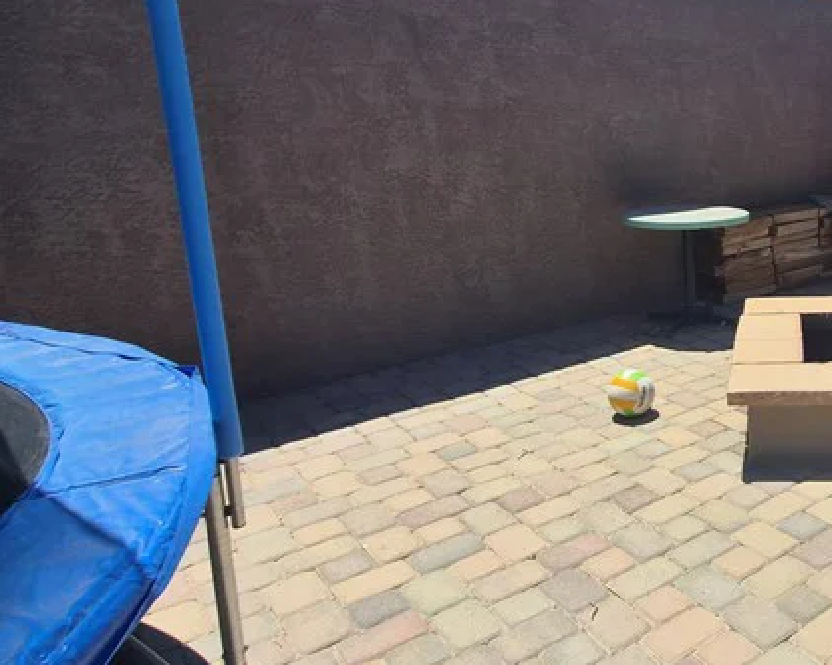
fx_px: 763
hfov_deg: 47.8
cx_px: 824
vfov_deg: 46.5
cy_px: 230
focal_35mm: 31
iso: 25
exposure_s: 1/1624
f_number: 2.2
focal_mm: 1.7
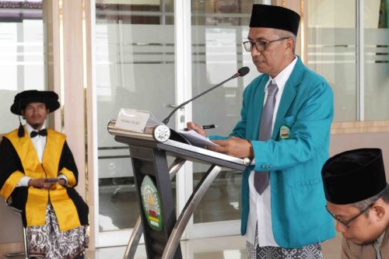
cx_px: 218
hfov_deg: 22.6
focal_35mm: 90
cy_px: 126
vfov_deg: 15.2
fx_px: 972
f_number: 5.6
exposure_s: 1/100
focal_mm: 50
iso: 800
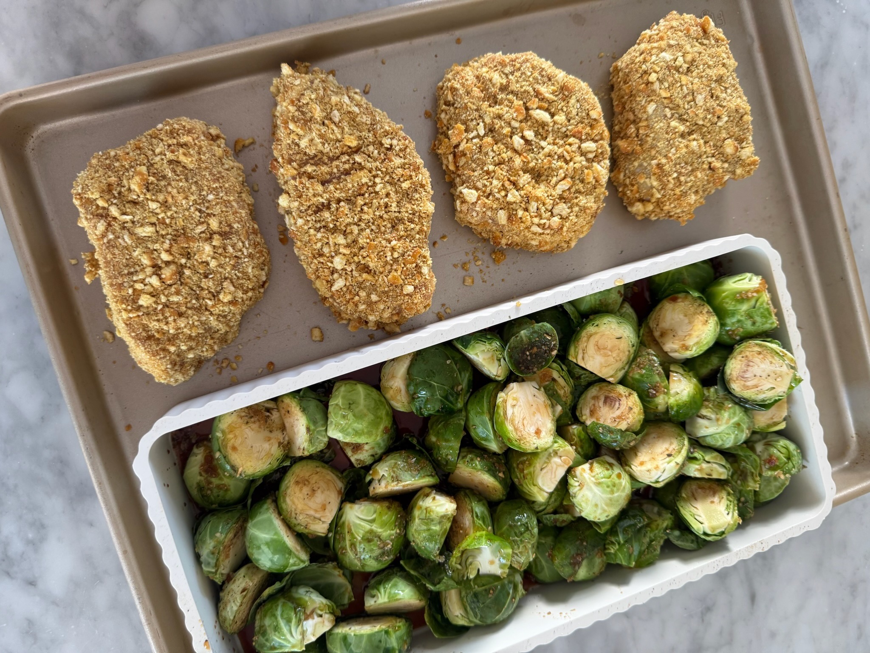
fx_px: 603
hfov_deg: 71.6
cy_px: 326
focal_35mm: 24
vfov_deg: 56.8
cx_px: 435
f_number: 1.78
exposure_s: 1/120
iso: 200
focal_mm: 6.76
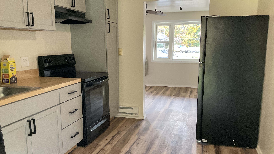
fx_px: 232
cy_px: 87
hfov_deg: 61.0
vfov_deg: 36.6
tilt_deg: -11.3
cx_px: 136
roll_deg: +0.4
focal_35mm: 32
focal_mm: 3
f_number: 1.8
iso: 125
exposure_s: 1/60
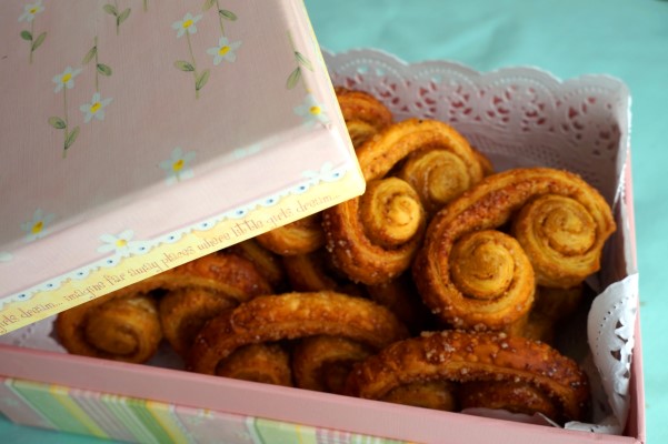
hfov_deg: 53.2
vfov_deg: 36.8
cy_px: 222
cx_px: 334
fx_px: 668
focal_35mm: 36
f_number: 7.1
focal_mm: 24
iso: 100
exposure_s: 1/100
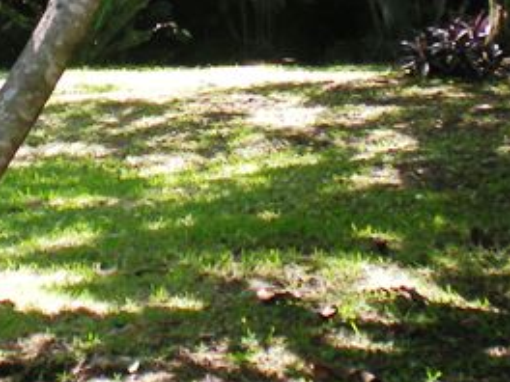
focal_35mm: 115
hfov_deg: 17.1
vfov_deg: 12.4
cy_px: -133
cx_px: 180
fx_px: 1694
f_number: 3.1
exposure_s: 1/92.5
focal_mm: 6.3
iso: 64
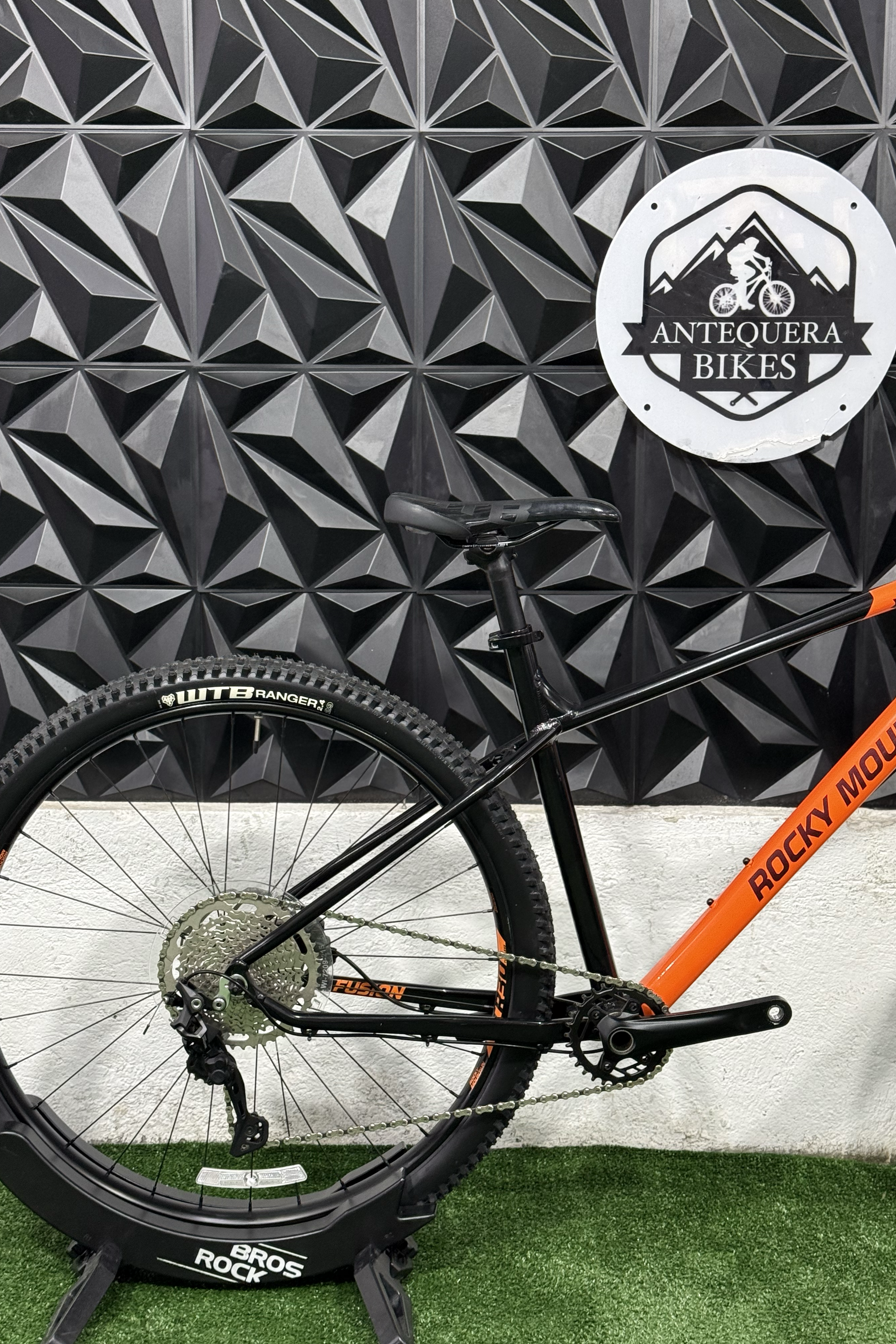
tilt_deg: -8.4
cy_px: 672
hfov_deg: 27.0
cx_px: 400
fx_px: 1867
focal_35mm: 50
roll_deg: -0.8
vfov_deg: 39.6
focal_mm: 6.76
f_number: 1.78
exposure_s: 1/60
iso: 250
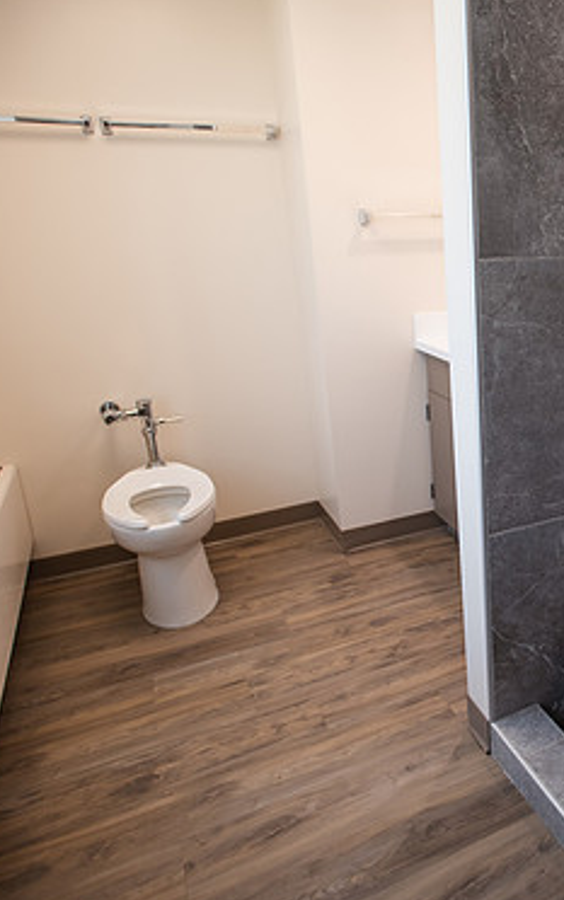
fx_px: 663
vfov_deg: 68.4
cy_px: 454
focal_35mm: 27
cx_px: 549
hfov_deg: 40.9
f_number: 3.5
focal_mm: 17
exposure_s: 1/200
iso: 400
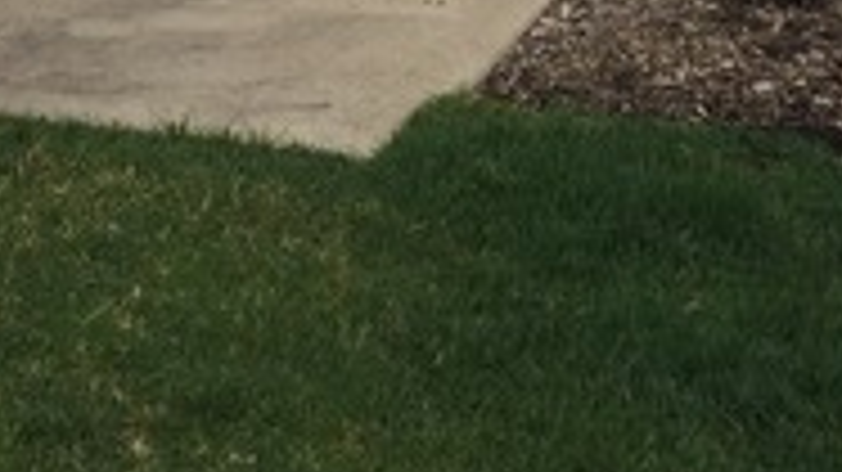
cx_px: 257
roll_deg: -2.8
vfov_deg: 10.2
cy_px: -535
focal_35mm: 108
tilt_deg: +1.4
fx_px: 2410
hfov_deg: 19.7
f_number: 2.2
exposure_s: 1/719
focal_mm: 4.15
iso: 32
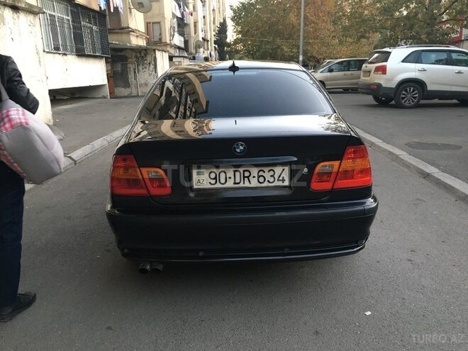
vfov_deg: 48.2
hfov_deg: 61.7
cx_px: 234
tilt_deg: -15.7
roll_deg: +2.5
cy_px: 176
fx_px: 392
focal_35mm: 29
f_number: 2.2
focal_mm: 4.15
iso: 125
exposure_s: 1/33
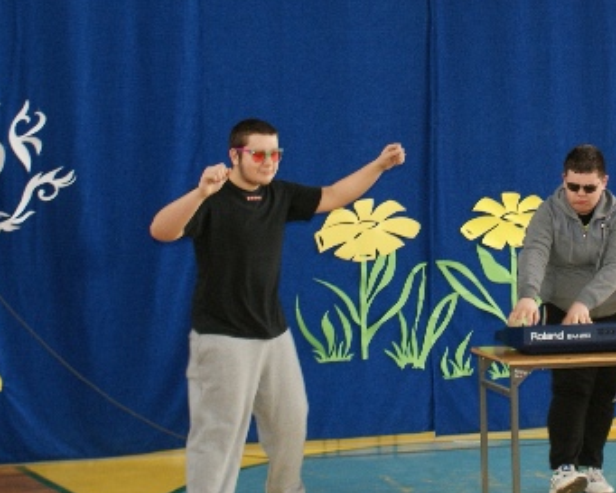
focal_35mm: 74
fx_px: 1349
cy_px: 171
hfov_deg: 25.2
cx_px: 513
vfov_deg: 20.6
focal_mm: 28
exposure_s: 1/60
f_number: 5
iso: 400
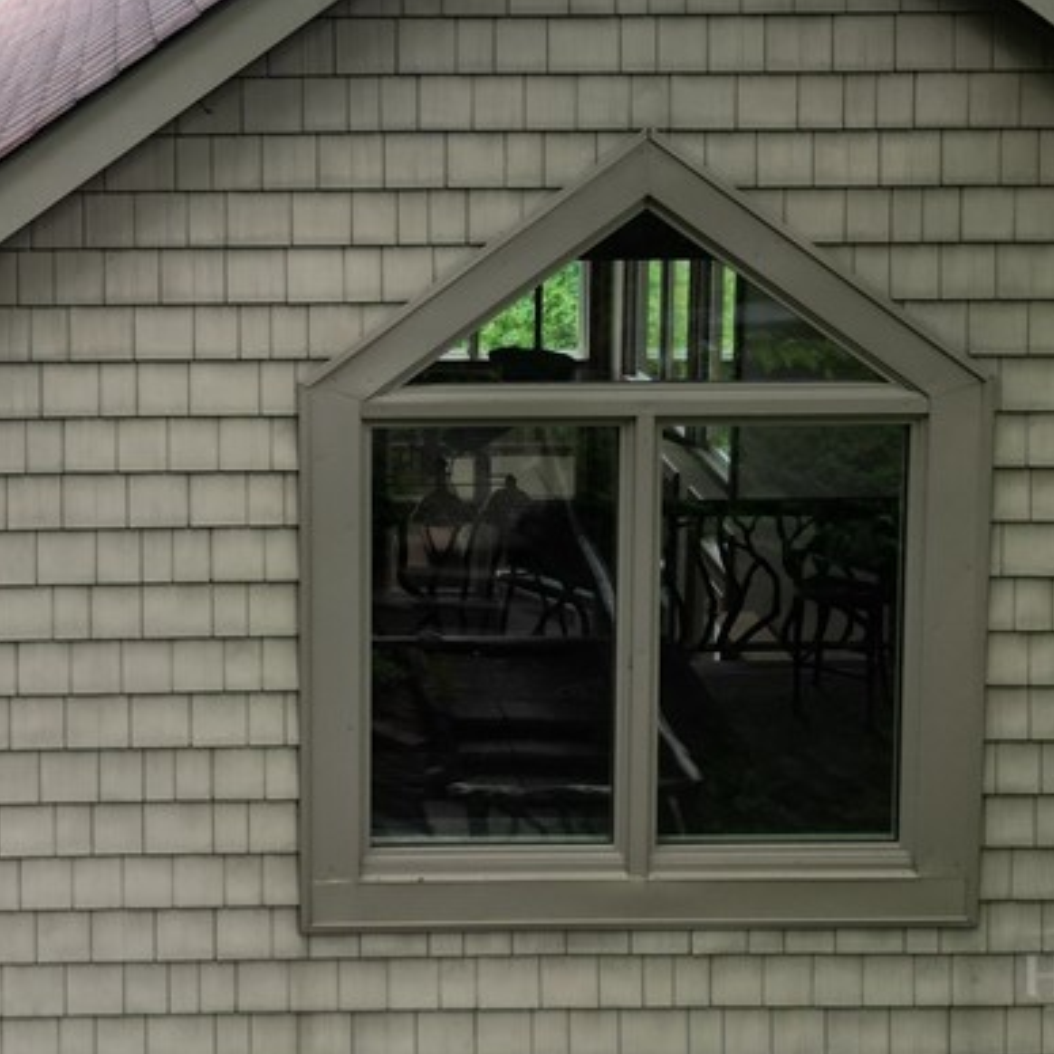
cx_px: 163
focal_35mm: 56
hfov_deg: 29.6
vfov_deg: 29.2
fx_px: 1929
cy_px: 79
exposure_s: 1/640
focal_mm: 6.72
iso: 110
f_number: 1.7
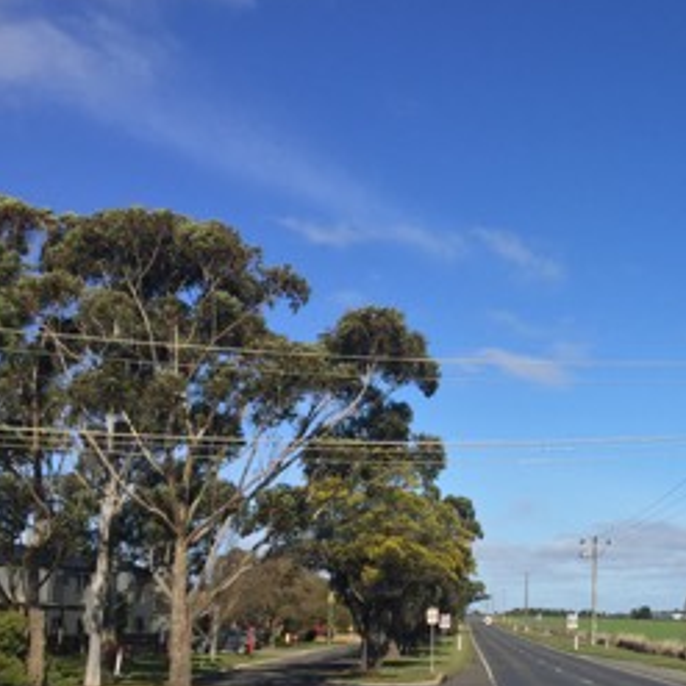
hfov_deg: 29.7
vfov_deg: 31.5
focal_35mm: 54
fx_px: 1211
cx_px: 675
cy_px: 439
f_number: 2.2
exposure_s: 1/1883
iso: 32
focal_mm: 4.15
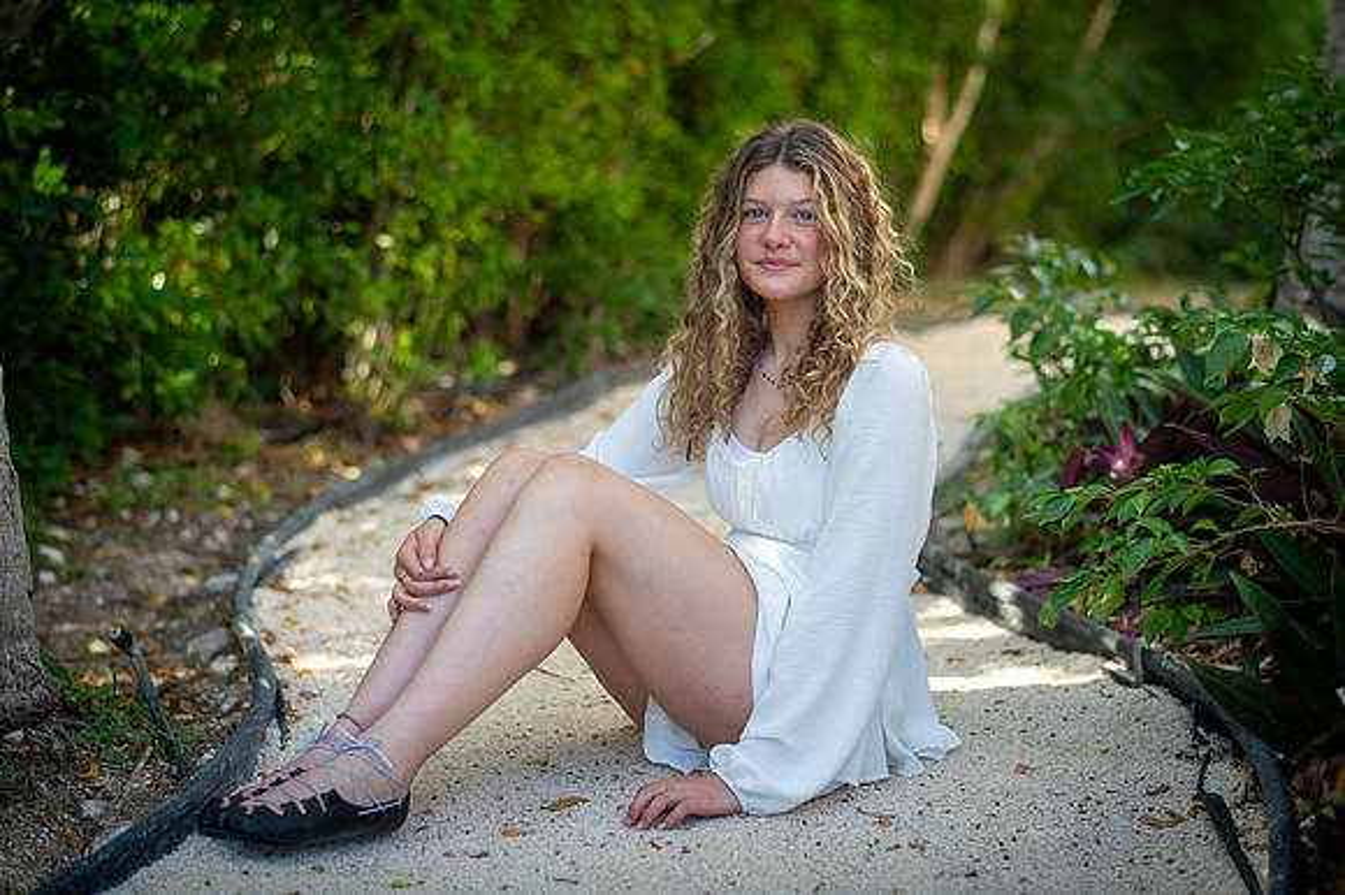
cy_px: 448
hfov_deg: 34.5
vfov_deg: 23.4
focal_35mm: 58
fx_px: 2166
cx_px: 672
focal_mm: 58
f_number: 2.2
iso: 400
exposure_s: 1/500
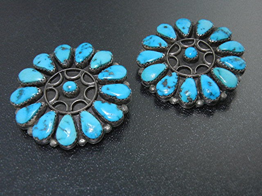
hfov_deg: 42.1
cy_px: 98
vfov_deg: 32.2
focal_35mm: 45
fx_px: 341
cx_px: 131
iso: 703
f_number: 7.6
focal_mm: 8.1
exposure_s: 1/30
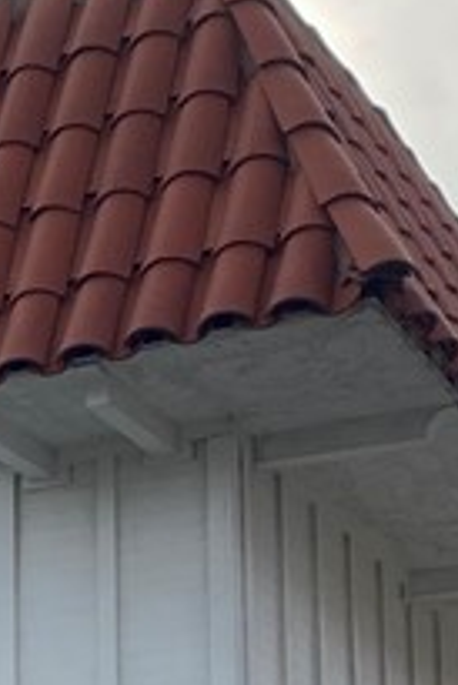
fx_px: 2572
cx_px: -204
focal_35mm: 135
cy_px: 862
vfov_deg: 14.6
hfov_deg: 9.9
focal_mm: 4.25
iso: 32
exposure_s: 1/4608
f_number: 1.8
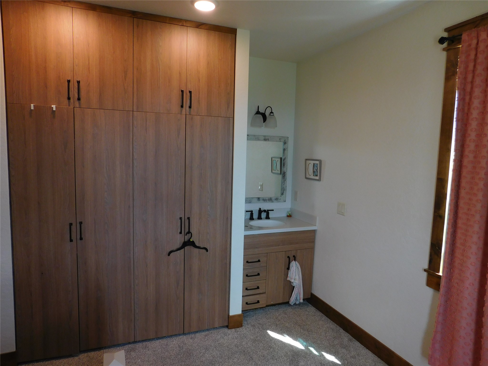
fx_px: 324
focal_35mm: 23
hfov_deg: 73.9
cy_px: 183
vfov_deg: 58.9
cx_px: 244
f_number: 3
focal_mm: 4
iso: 125
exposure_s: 1/50
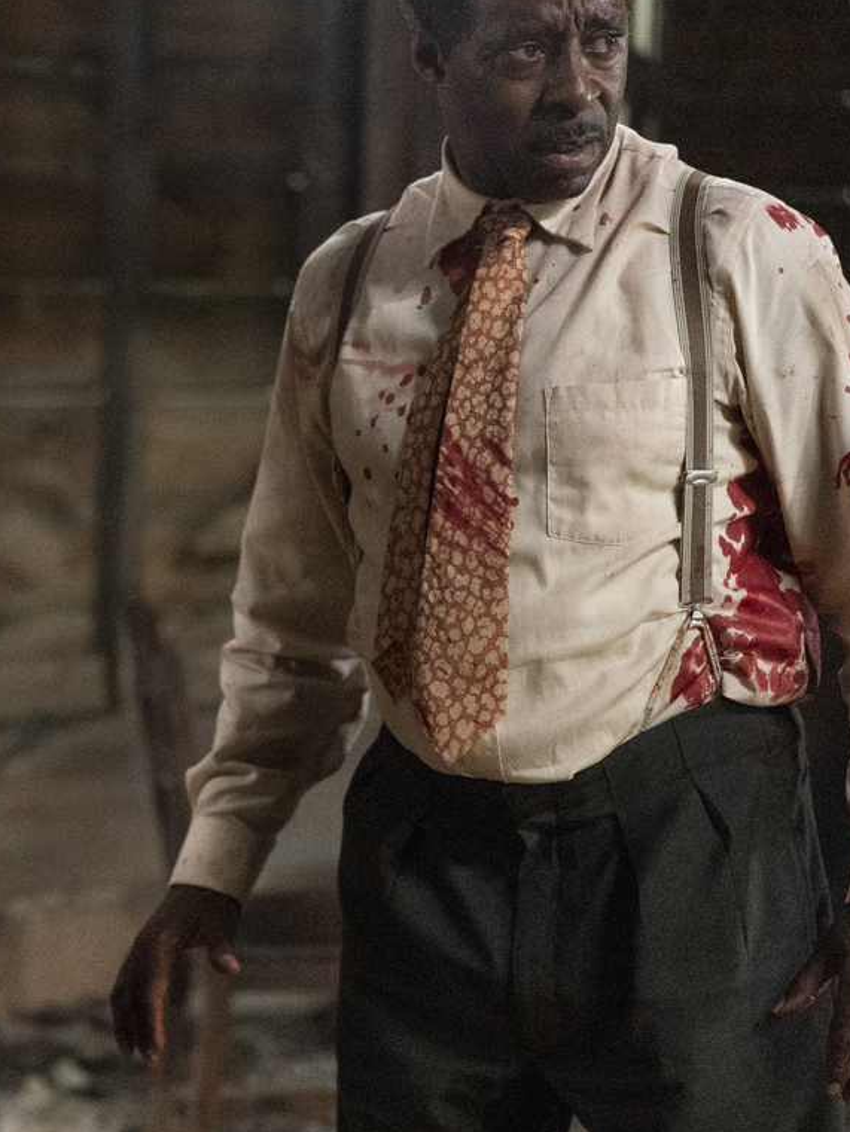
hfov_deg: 13.3
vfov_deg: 17.9
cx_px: 21
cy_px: 436
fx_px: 3600
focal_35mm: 110
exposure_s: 1/125
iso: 12800
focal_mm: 55
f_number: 1.8
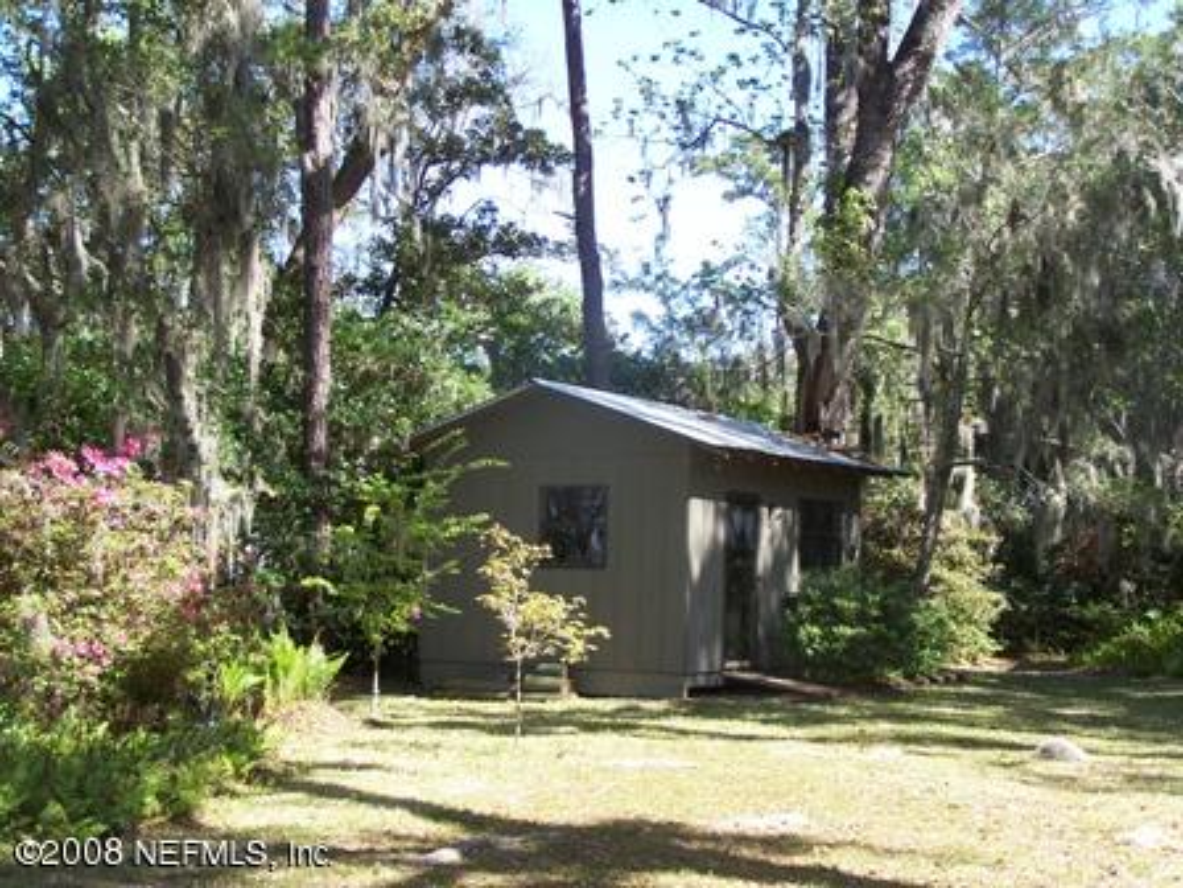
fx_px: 2016
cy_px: 444
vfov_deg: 24.8
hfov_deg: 32.7
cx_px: 592
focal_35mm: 59
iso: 80
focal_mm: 9.8
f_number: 3.1
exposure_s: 1/250
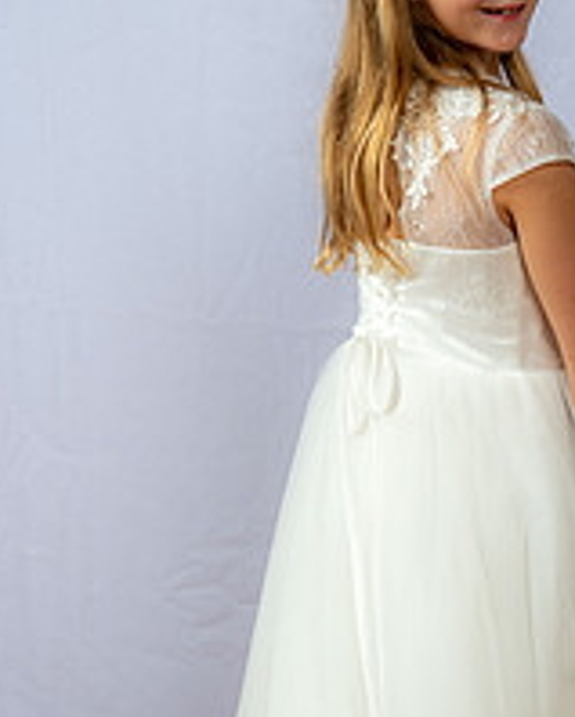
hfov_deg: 11.7
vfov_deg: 14.6
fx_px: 2801
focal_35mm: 132
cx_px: 461
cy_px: 409
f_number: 6.3
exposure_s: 1/200
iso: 250
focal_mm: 62
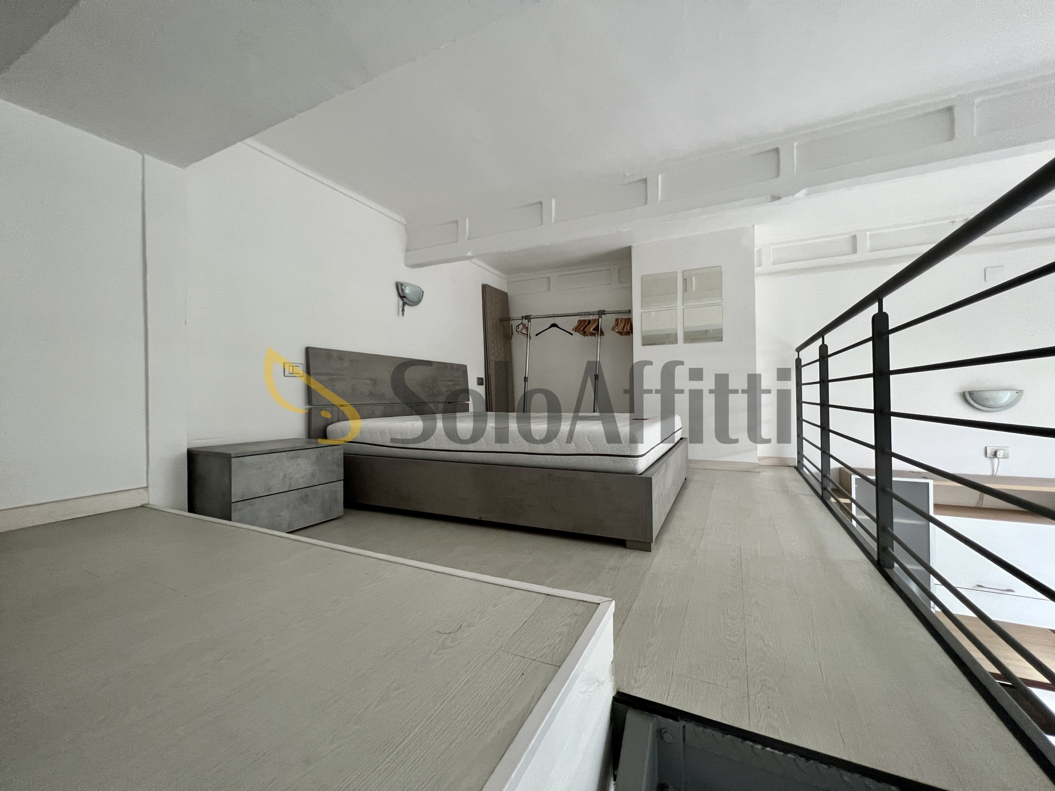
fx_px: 396
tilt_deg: +0.9
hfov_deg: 106.2
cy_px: 396
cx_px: 528
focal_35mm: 13
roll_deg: +1.2
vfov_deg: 89.9
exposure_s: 1/60
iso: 320
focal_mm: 1.57
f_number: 1.8
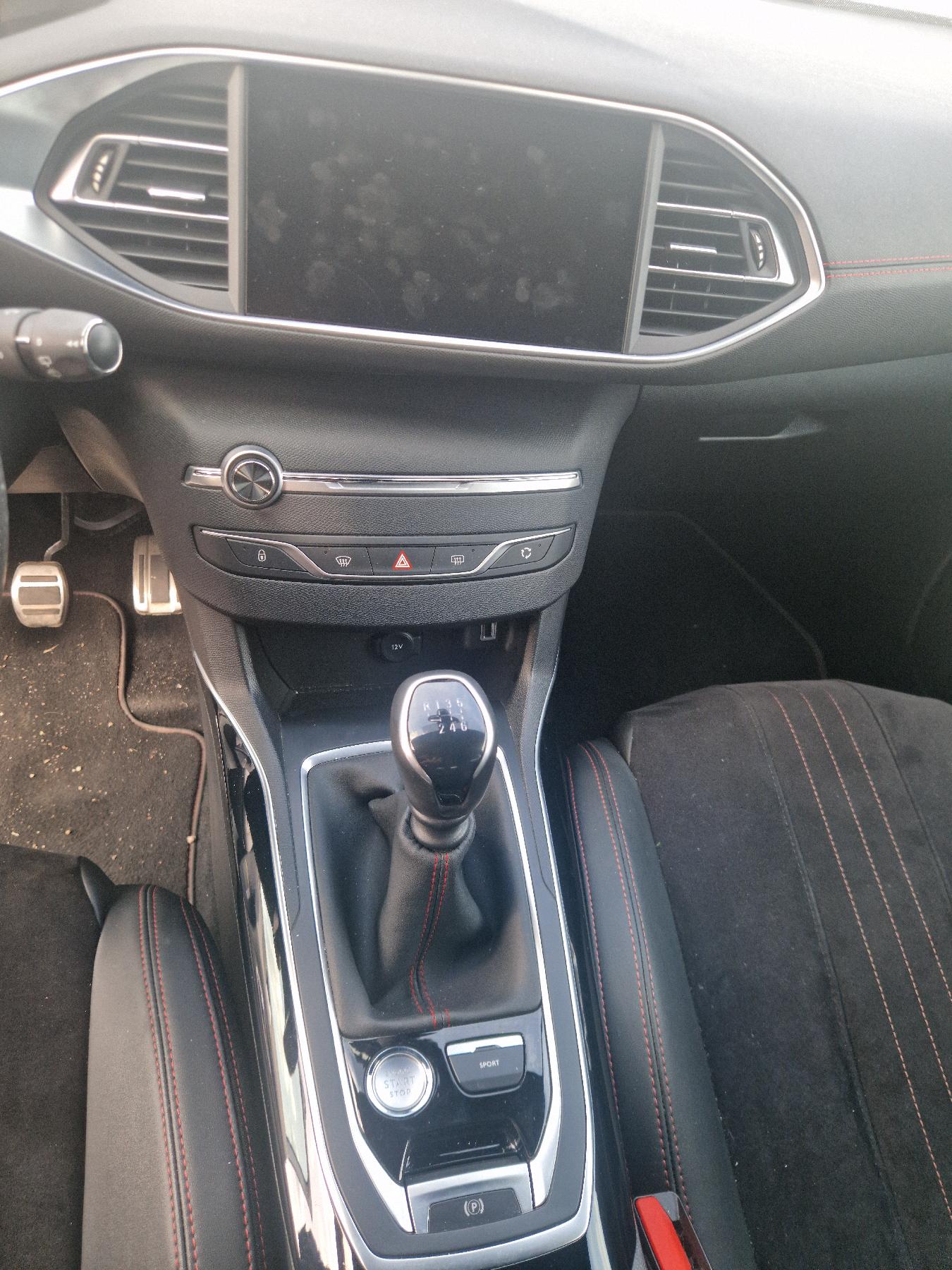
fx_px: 843
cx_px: 476
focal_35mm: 23
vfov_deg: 73.9
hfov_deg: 58.9
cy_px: 635
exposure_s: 1/50
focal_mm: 5.4
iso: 50
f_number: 1.8
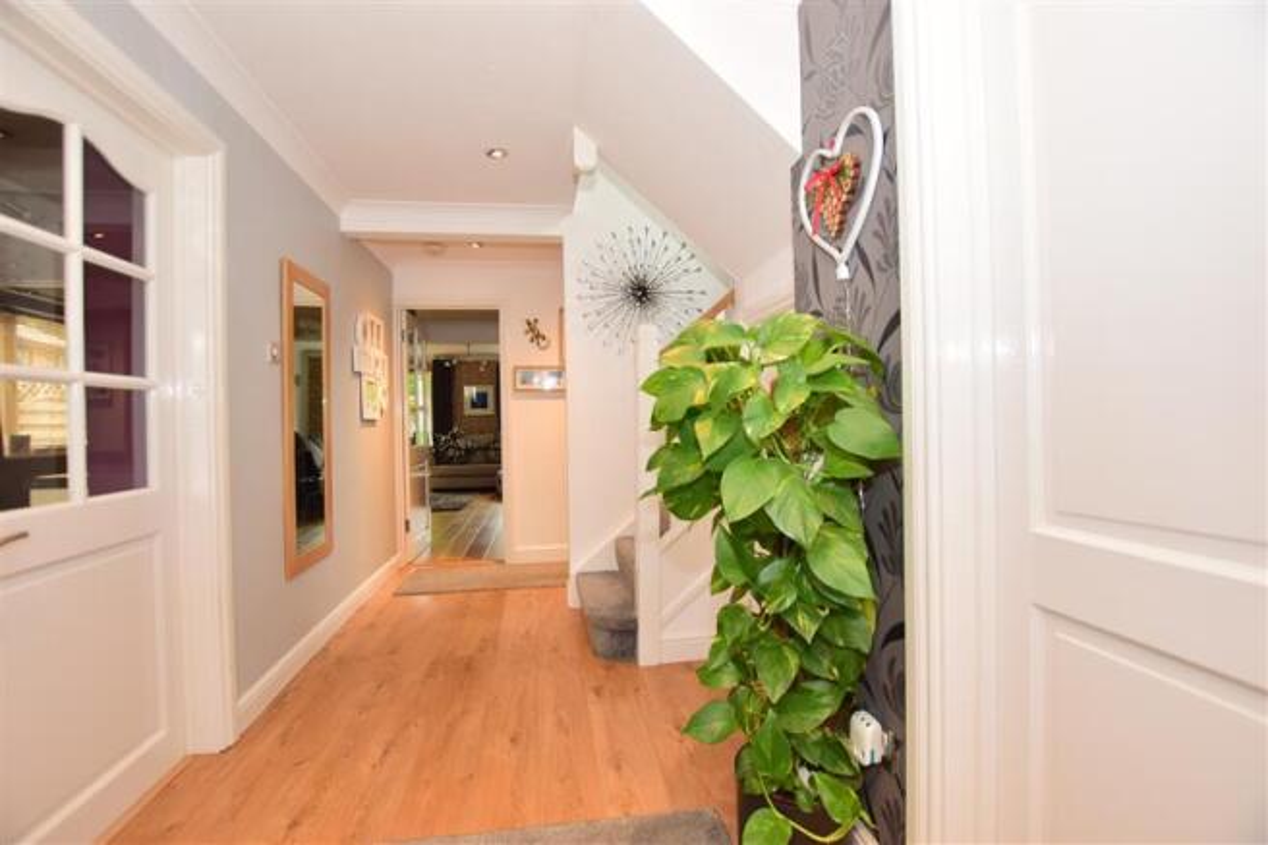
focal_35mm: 15
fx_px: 528
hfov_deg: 100.4
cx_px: 634
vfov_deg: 77.3
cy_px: 422
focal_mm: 10
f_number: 5
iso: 200
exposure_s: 1/50
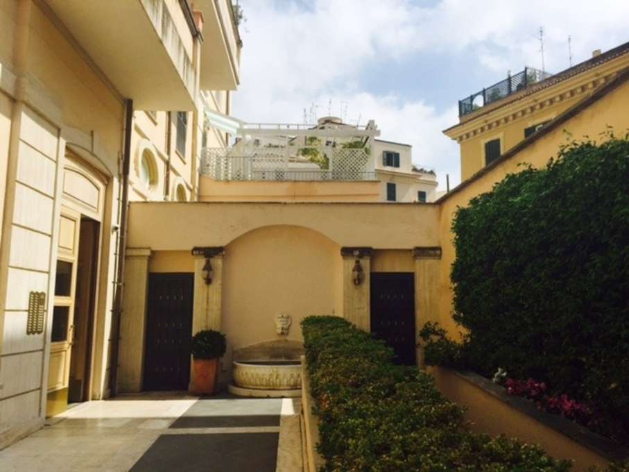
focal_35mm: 29
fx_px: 527
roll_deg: -0.6
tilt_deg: +7.0
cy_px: 236
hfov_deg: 61.7
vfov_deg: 48.2
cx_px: 314
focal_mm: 4.15
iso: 32
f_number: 2.2
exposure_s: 1/3597
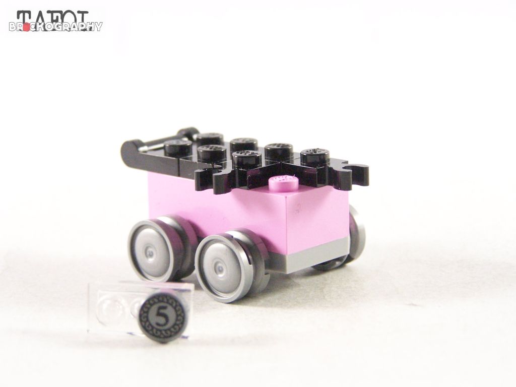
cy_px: 194
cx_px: 258
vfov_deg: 12.7
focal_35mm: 117
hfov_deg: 16.8
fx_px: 1744
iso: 400
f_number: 3.2
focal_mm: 19.4
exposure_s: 1/60
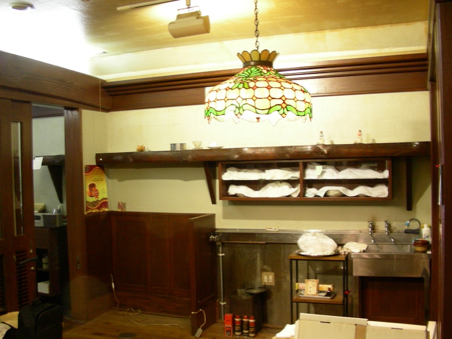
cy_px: 170
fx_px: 496
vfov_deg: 37.7
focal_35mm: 38
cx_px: 226
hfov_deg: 49.0
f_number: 3.5
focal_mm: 6.3
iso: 200
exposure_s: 1/3.5
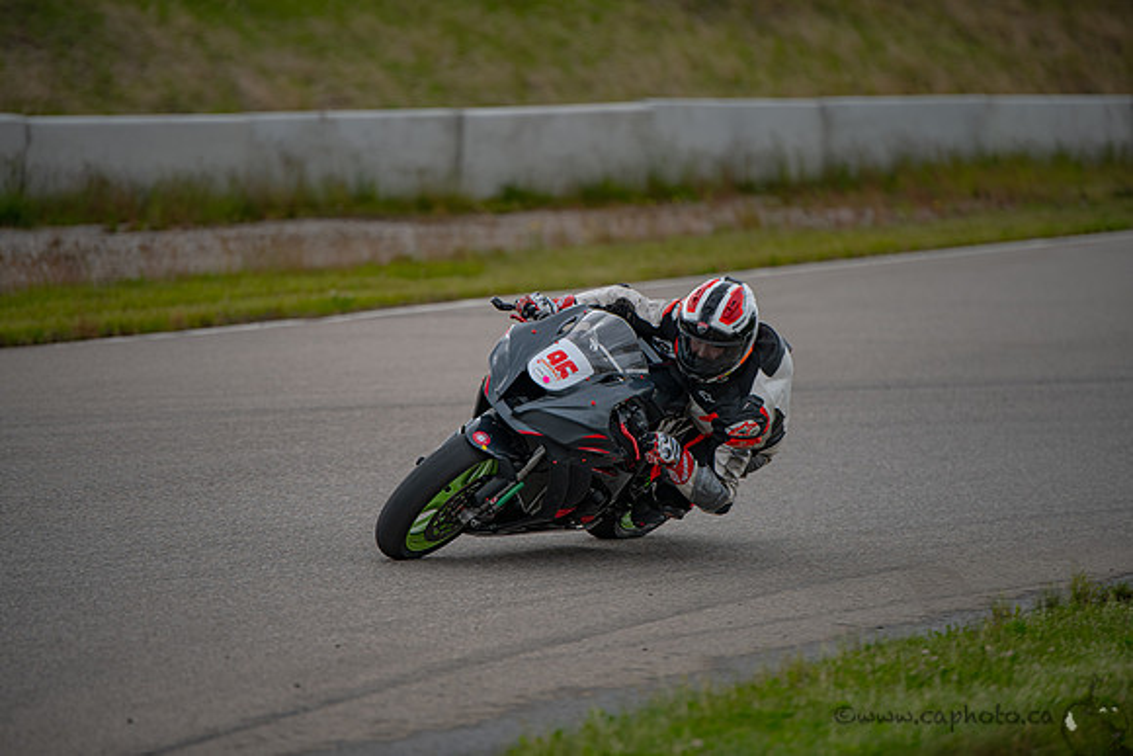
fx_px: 6296
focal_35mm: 200
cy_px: 378
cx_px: 566
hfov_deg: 10.3
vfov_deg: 6.9
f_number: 2.8
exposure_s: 1/1600
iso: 110
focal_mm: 200
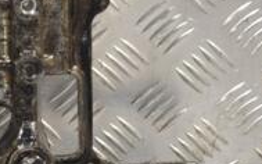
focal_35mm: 214
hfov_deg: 9.5
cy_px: 3
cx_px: -144
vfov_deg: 6.1
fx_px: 1528
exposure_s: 1/60
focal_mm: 44
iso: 1000
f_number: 5.3
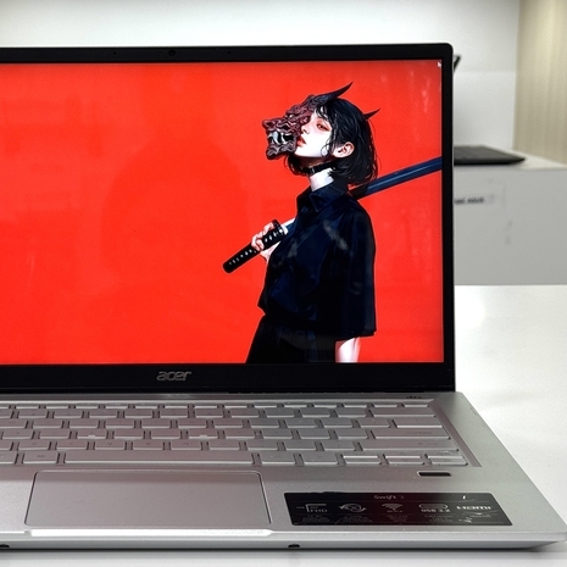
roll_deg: +0.9
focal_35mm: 73
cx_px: 146
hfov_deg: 23.4
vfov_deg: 23.7
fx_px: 1353
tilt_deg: -9.8
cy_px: 277
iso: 50
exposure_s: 1/100
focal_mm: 6.76
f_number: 1.78
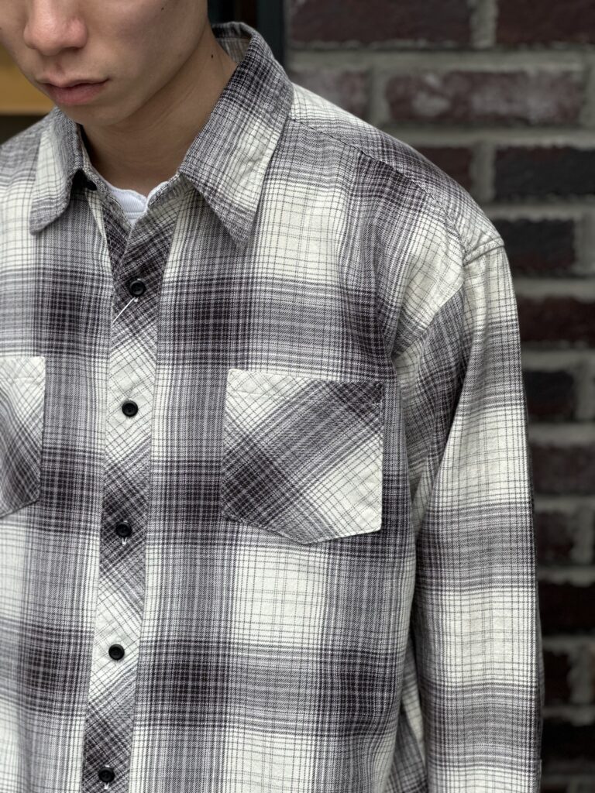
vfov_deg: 25.3
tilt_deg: -6.3
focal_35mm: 77
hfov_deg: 19.1
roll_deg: +0.7
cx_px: 298
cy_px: 396
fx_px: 1765
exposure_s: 1/121
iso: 50
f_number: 2.8
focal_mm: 9
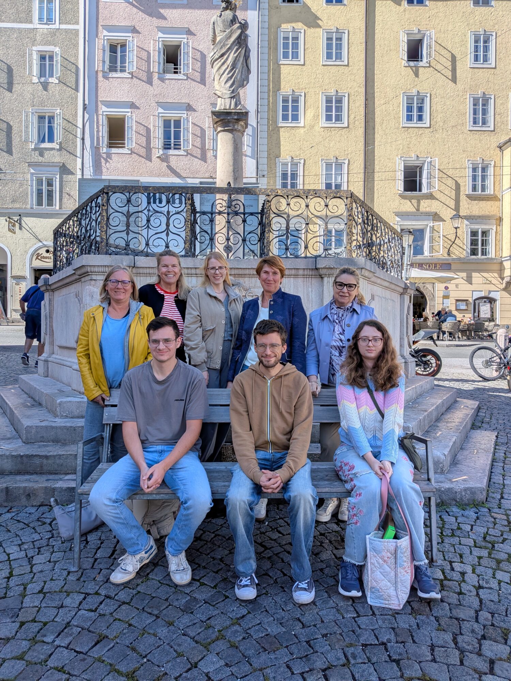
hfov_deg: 56.8
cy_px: 340
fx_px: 472
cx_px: 256
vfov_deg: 71.6
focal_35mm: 24
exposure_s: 1/5618
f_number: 1.7
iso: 25
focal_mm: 4.53
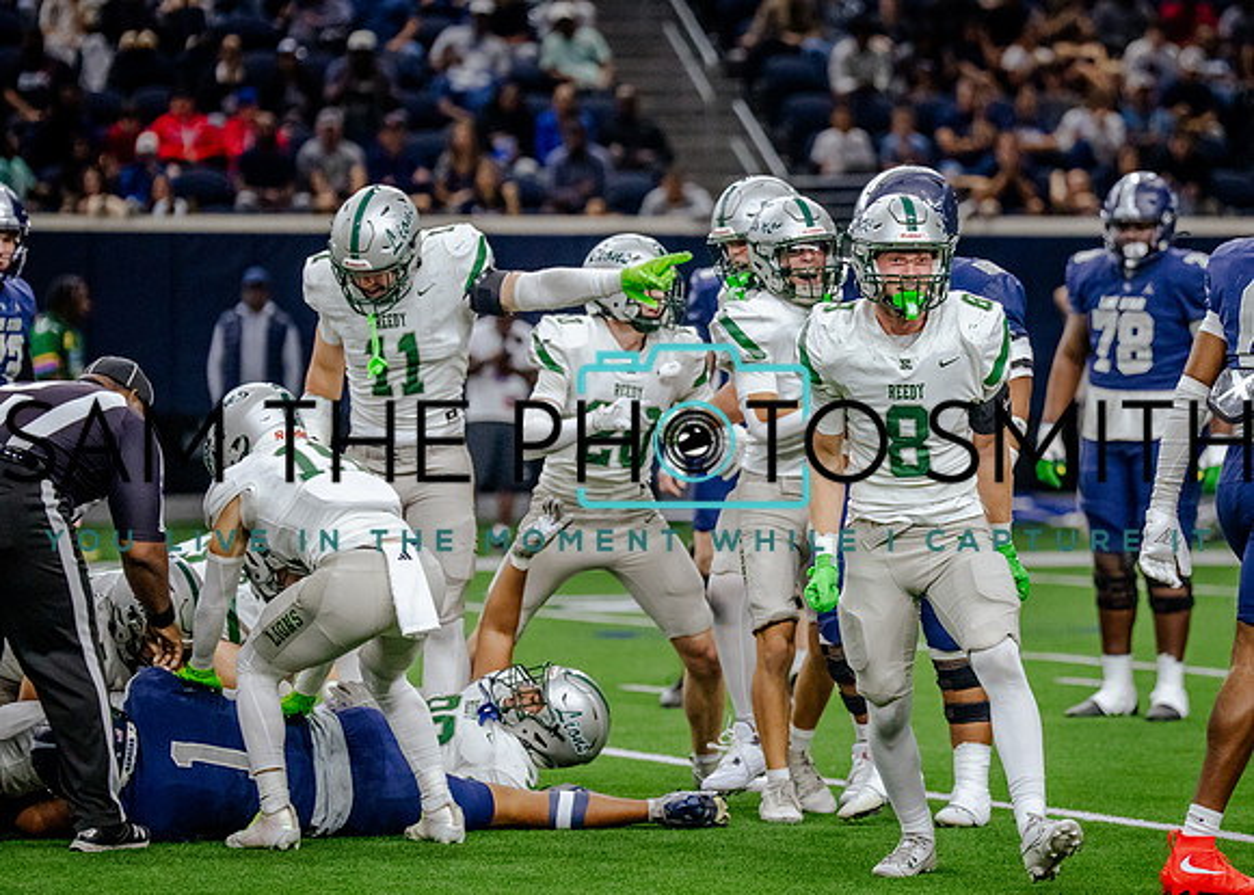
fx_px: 8833
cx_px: 734
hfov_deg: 8.1
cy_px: 427
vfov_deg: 5.8
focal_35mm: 248
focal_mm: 157
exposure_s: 1/1250
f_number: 2.8
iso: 3200
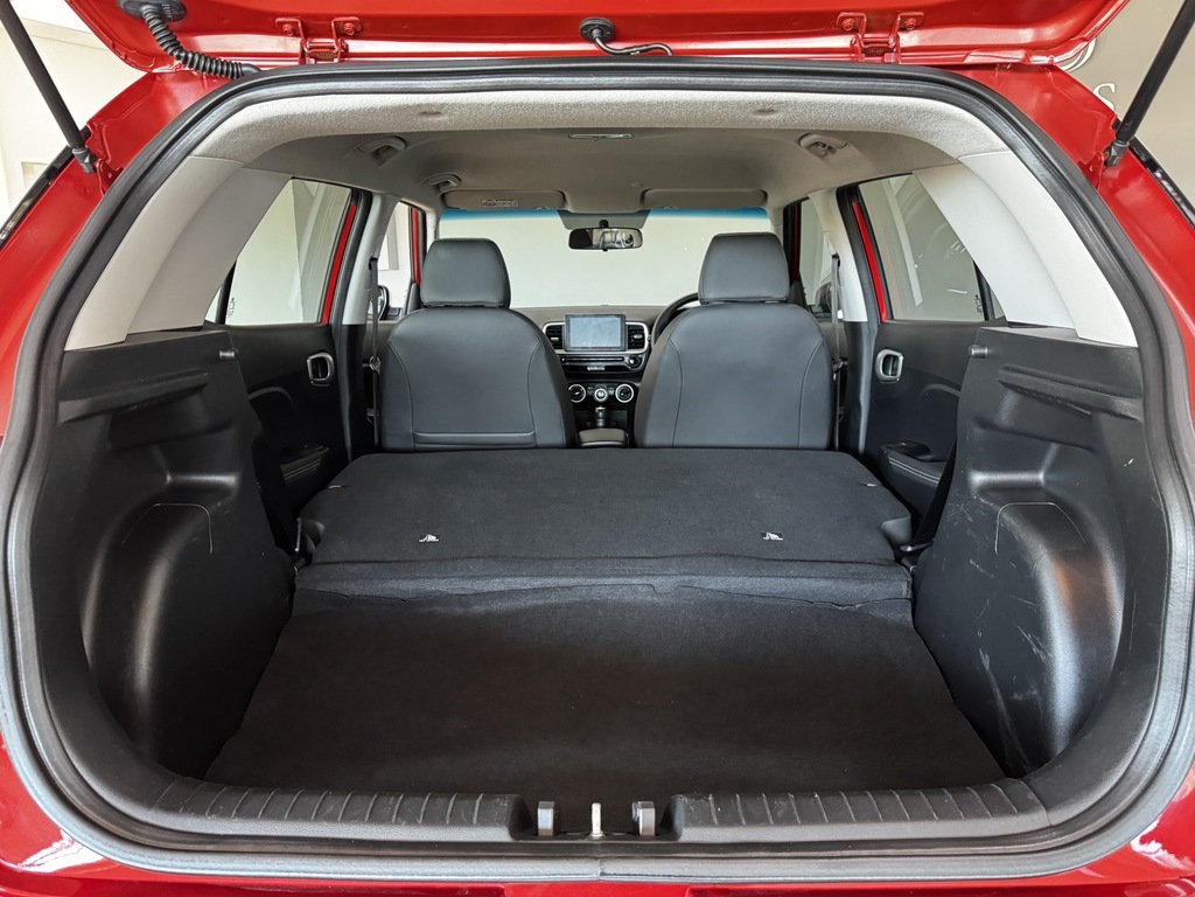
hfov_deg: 71.6
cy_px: 448
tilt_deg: -12.0
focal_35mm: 24
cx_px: 598
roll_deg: +0.5
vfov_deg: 56.8
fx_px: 829
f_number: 1.78
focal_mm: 6.76
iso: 640
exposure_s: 1/60
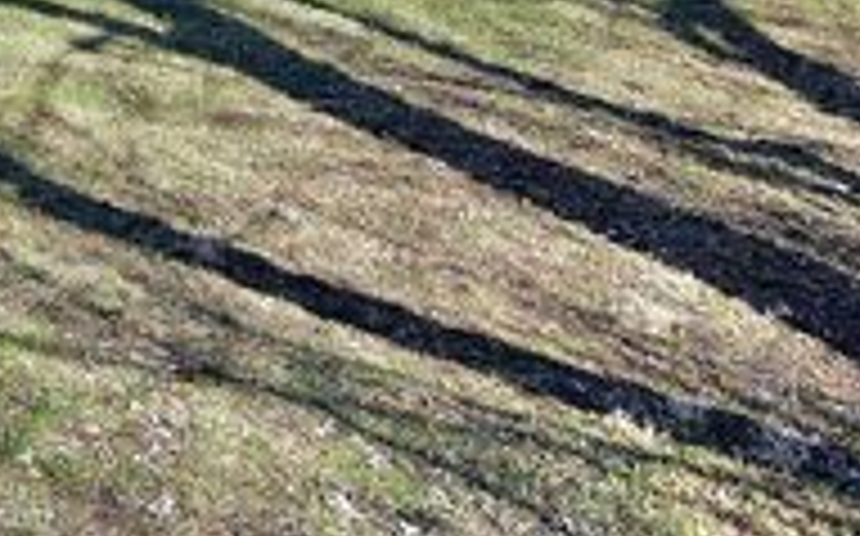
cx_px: -41
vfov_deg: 16.9
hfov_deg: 28.5
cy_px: -358
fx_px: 1562
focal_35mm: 67
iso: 160
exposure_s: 1/250
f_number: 8
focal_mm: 13
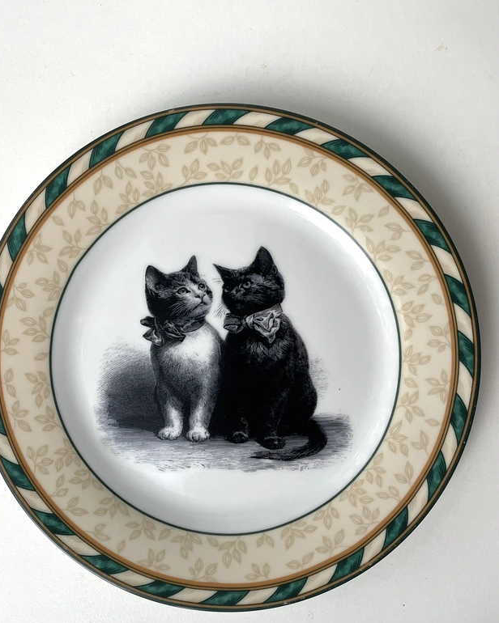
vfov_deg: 60.2
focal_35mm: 29
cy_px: 355
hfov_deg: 49.9
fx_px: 535
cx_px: 232
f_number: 1.6
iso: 80
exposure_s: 1/121
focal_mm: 4.2
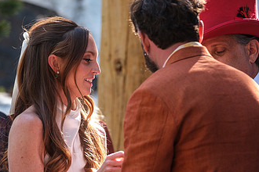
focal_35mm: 369
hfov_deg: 5.6
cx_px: 124
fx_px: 2655
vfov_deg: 3.7
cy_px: 134
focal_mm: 140
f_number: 3.6
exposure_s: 1/250
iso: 400
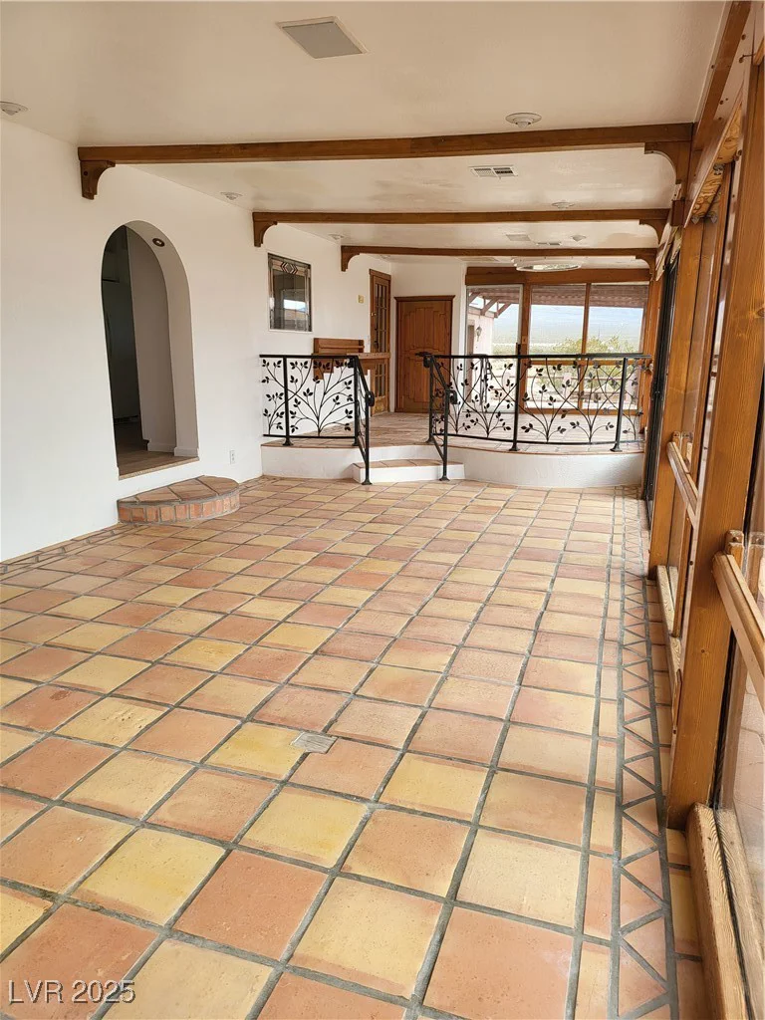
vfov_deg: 71.6
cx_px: 382
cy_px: 510
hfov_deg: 56.8
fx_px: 707
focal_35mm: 24
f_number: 1.8
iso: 40
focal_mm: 5
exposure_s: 1/312
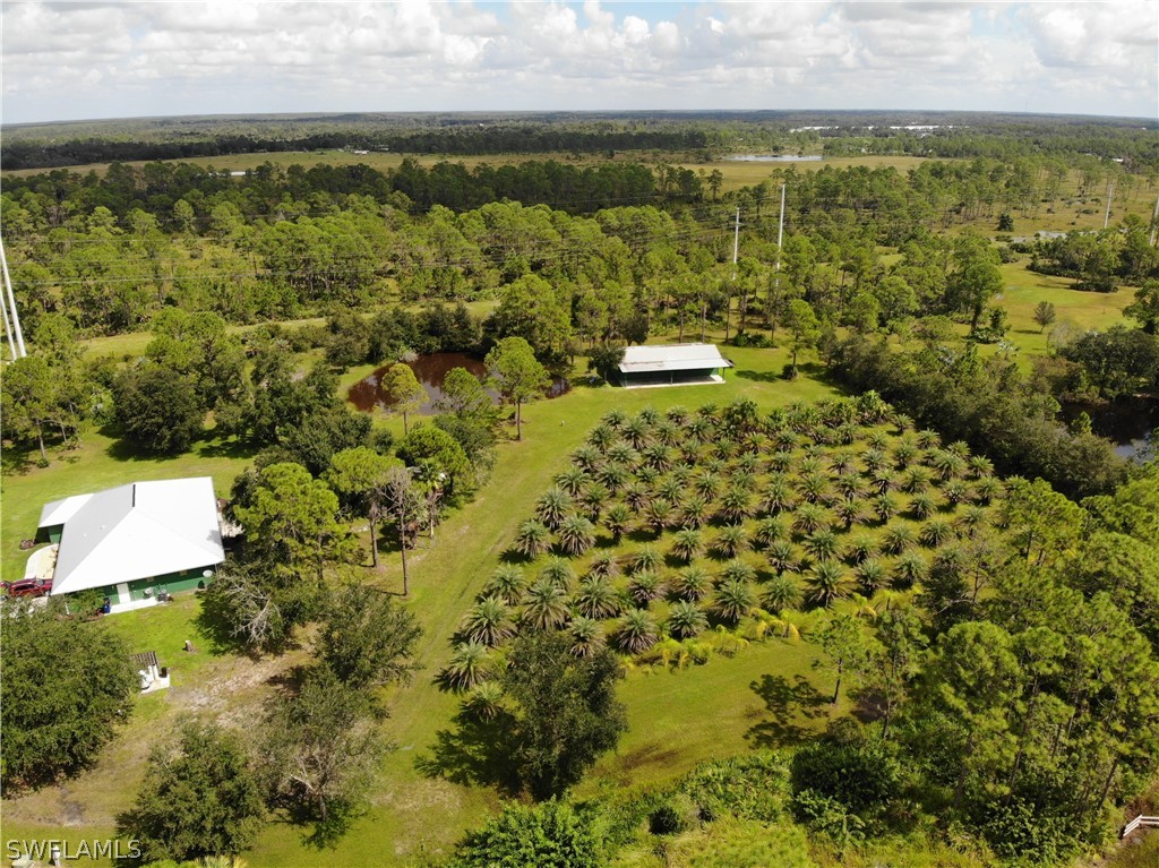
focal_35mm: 24
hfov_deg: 71.6
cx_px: 580
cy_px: 434
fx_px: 803
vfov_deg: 56.8
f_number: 2.8
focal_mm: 4.5
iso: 100
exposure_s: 1/843
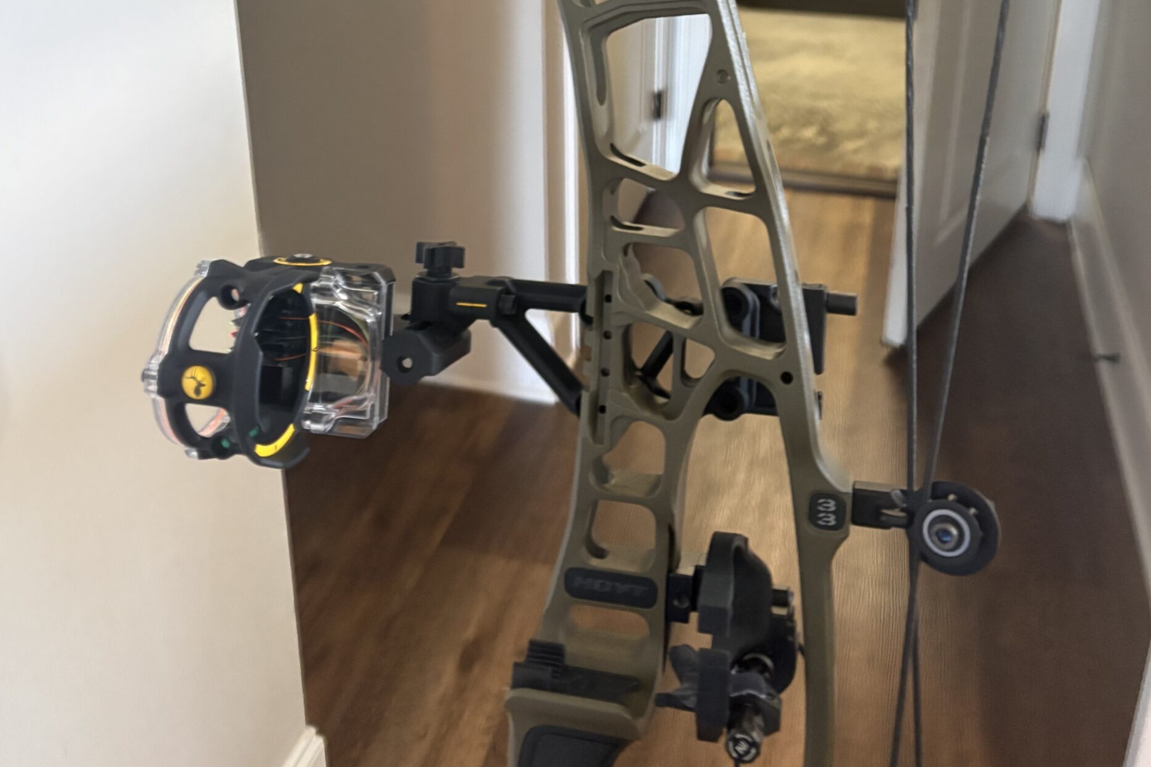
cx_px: 576
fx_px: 1183
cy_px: 93
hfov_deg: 51.9
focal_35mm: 37
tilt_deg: -21.7
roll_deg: -0.6
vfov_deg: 34.2
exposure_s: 1/40
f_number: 1.6
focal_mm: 5.96
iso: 500
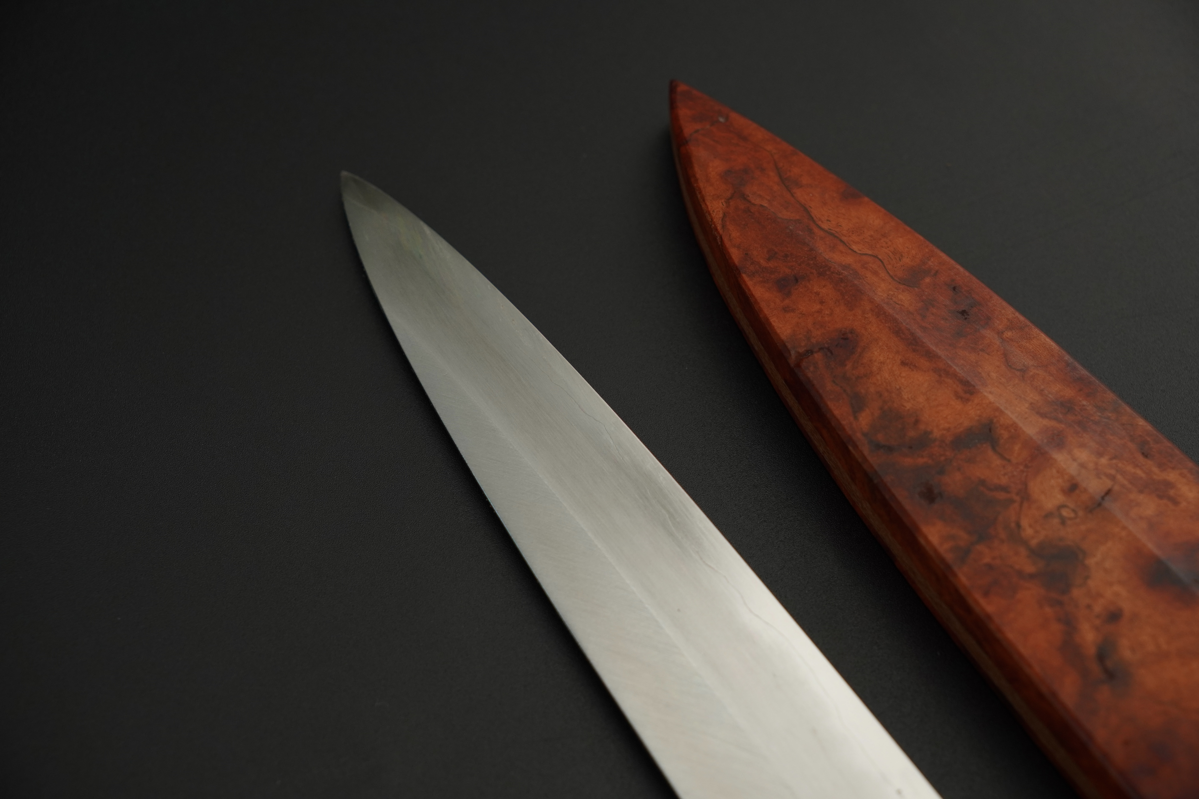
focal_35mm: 62
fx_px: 2063
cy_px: 400
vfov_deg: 21.9
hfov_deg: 32.4
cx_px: 600
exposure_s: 1/160
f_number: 5.6
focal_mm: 41.3
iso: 500
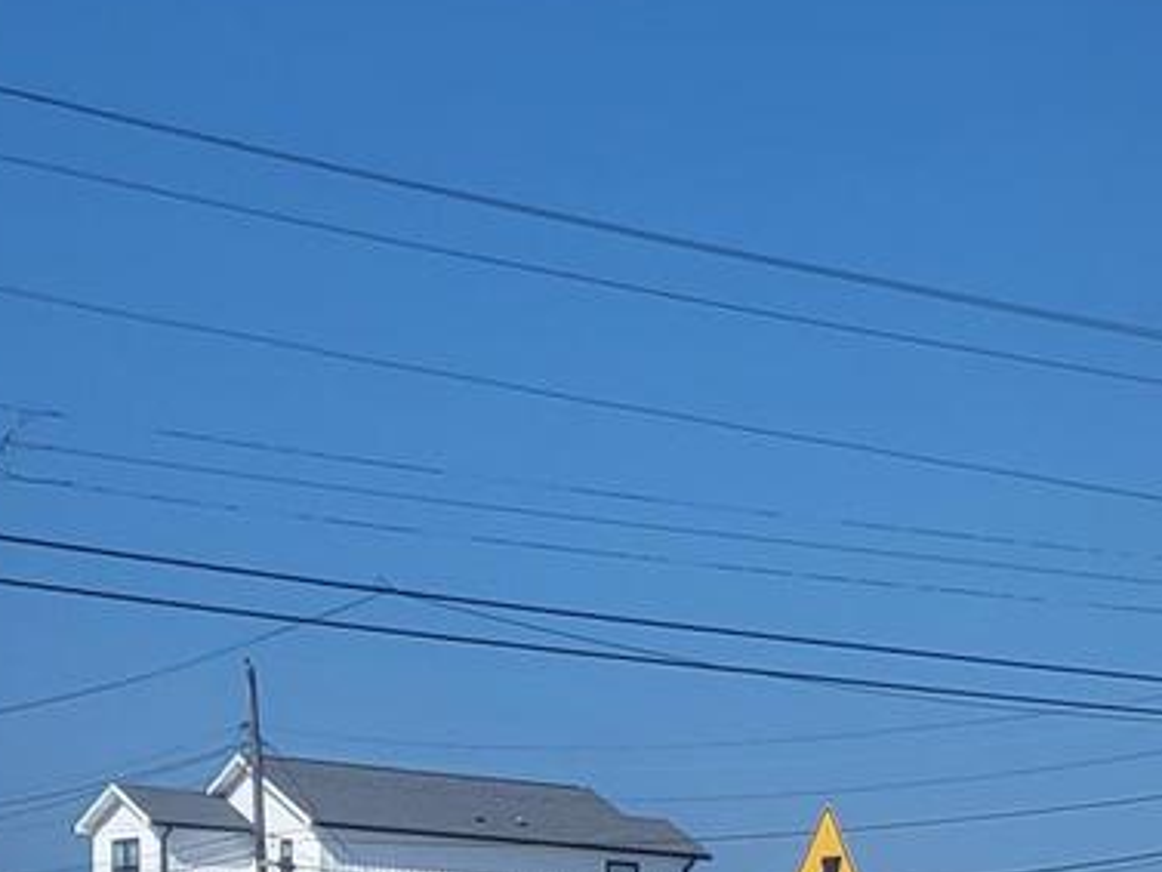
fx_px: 3559
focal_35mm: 106
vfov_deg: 12.9
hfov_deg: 17.1
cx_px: 1630
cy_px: 1485
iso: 50
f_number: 1.8
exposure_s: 1/5002
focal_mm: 4.25
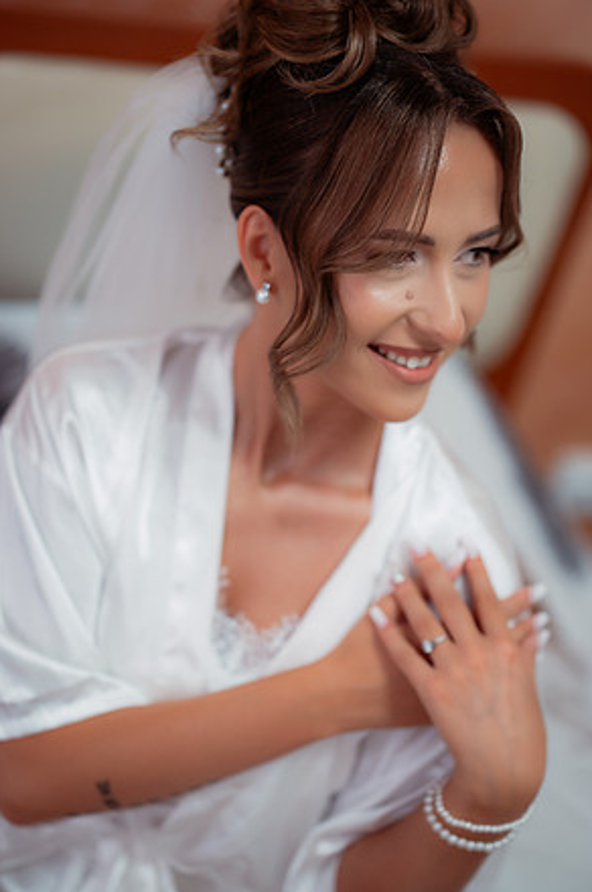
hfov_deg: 15.7
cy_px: 438
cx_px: 299
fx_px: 2153
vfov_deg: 23.4
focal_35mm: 87
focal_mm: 85
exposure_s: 1/400
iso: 640
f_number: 2
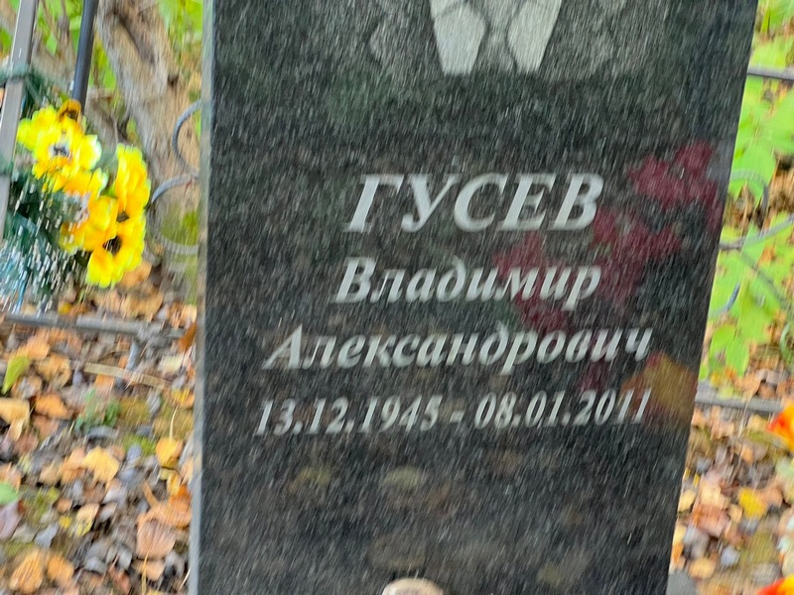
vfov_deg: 19.1
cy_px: 298
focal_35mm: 77
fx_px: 1766
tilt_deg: -22.9
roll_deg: -7.9
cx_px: 397
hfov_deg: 25.3
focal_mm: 9
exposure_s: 1/40
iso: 250
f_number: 2.8
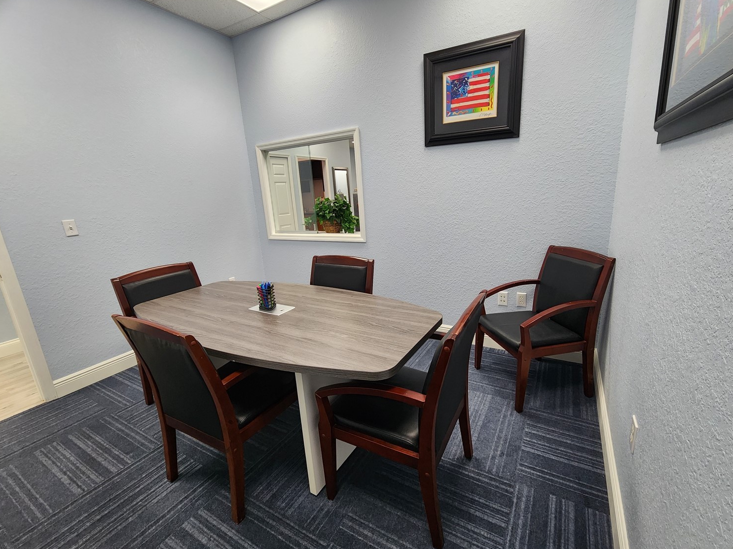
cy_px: 274
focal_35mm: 14
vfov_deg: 85.7
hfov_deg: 102.0
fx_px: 296
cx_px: 381
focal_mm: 2.2
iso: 250
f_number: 2.2
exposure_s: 1/60
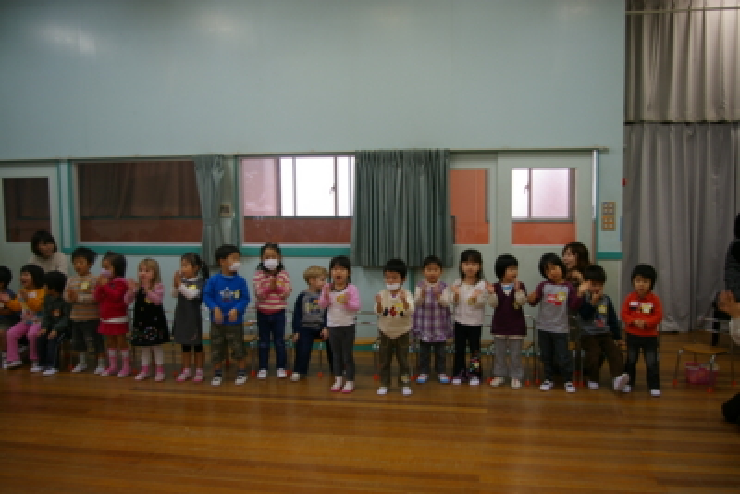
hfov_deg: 59.5
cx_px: 370
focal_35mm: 32
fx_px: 648
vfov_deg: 41.7
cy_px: 247
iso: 200
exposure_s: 1/20
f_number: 4
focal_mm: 21
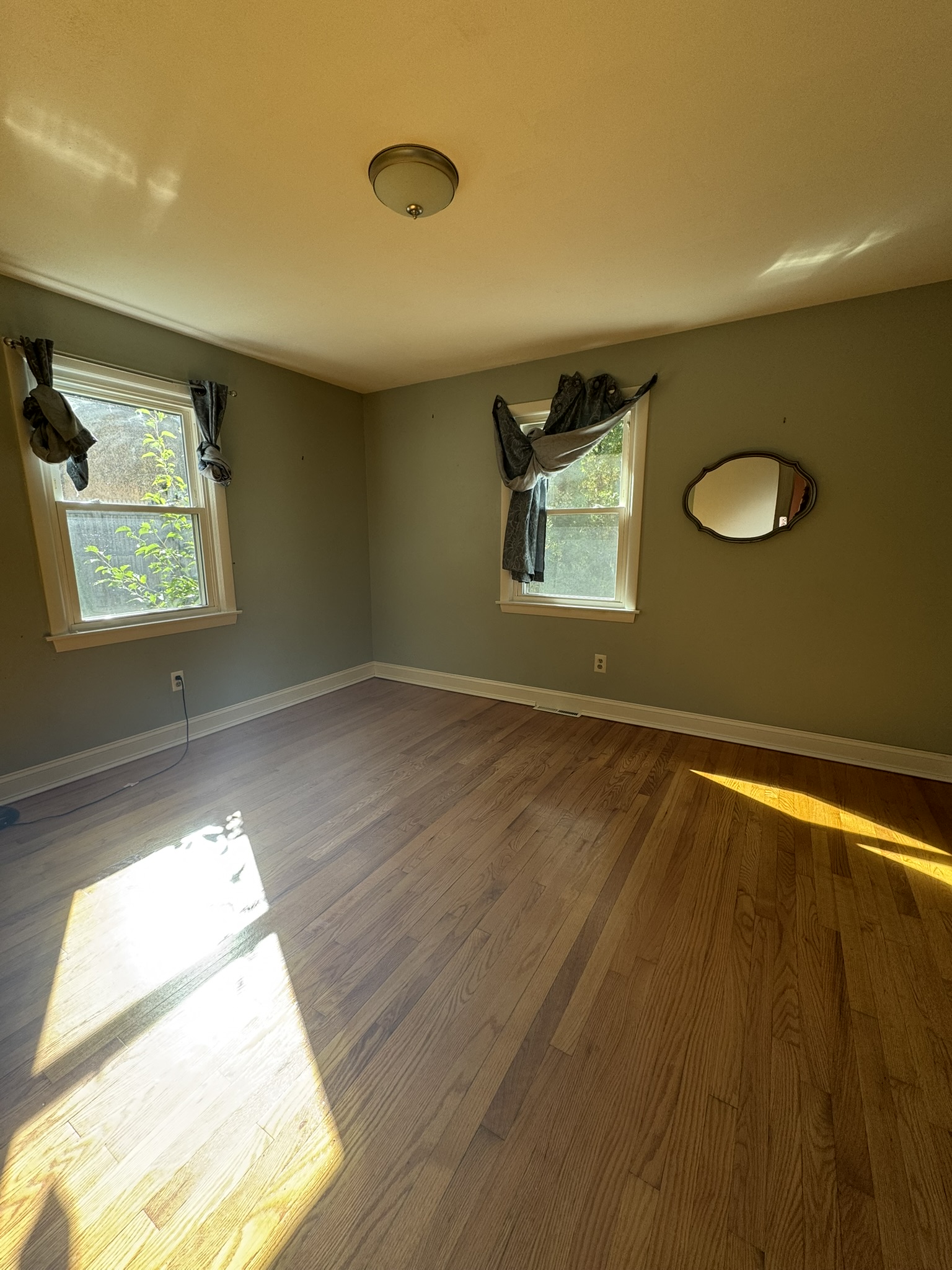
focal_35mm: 14
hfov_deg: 85.7
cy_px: 635
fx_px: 513
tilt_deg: -11.6
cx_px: 476
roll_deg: +1.2
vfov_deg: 102.1
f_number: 2.2
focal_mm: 2.22
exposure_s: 1/99
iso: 80
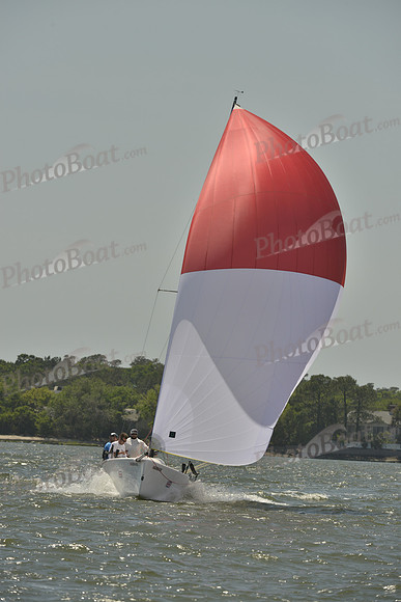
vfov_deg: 6.9
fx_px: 5009
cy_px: 301
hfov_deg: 4.6
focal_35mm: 300
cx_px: 200
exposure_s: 1/1250
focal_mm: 300
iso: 280
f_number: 10
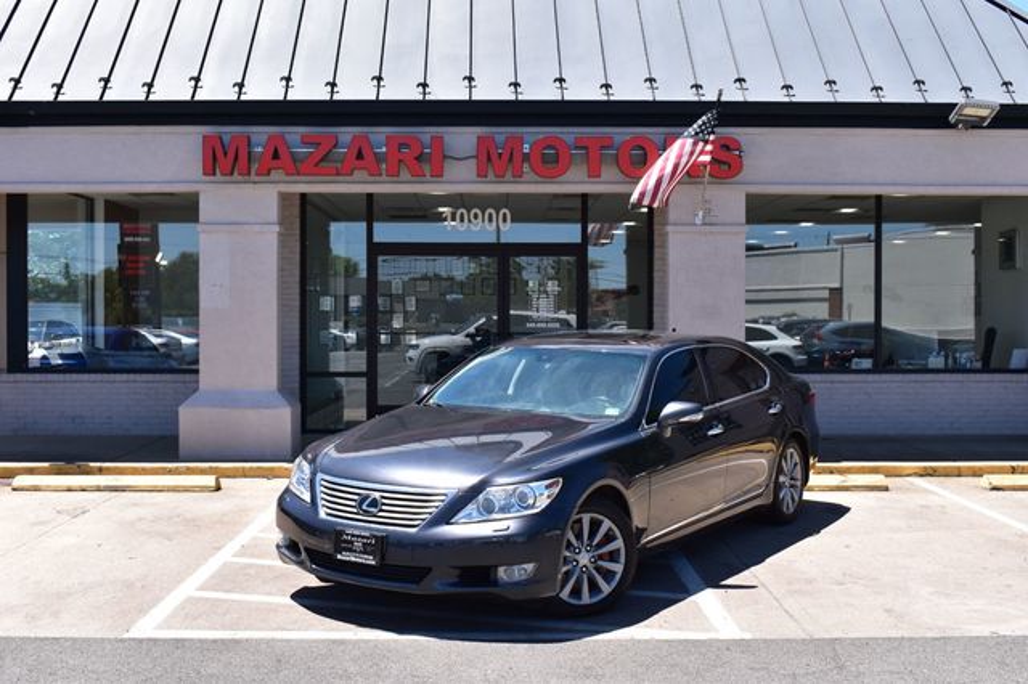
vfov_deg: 31.9
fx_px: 1199
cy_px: 342
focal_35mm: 42
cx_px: 514
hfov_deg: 46.4
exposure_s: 1/320
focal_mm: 28
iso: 400
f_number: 11
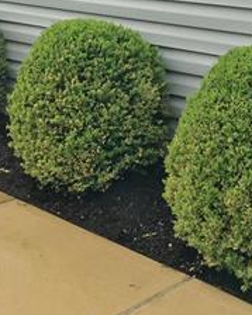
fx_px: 756
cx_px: 130
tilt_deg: -4.0
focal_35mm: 81
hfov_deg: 18.9
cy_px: -10
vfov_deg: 22.5
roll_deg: -0.6
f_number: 2.2
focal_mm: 4.15
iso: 25
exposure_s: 1/827
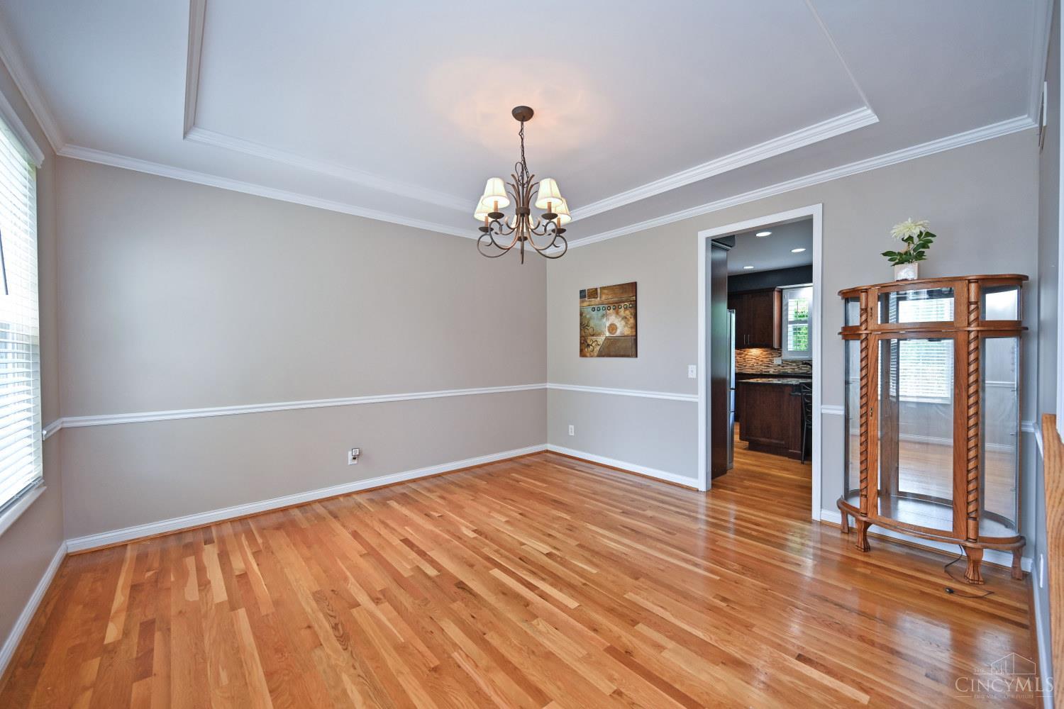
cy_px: 354
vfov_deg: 81.2
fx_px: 414
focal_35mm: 14
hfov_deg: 104.3
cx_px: 532
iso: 200
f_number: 4
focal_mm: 14
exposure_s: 1/60
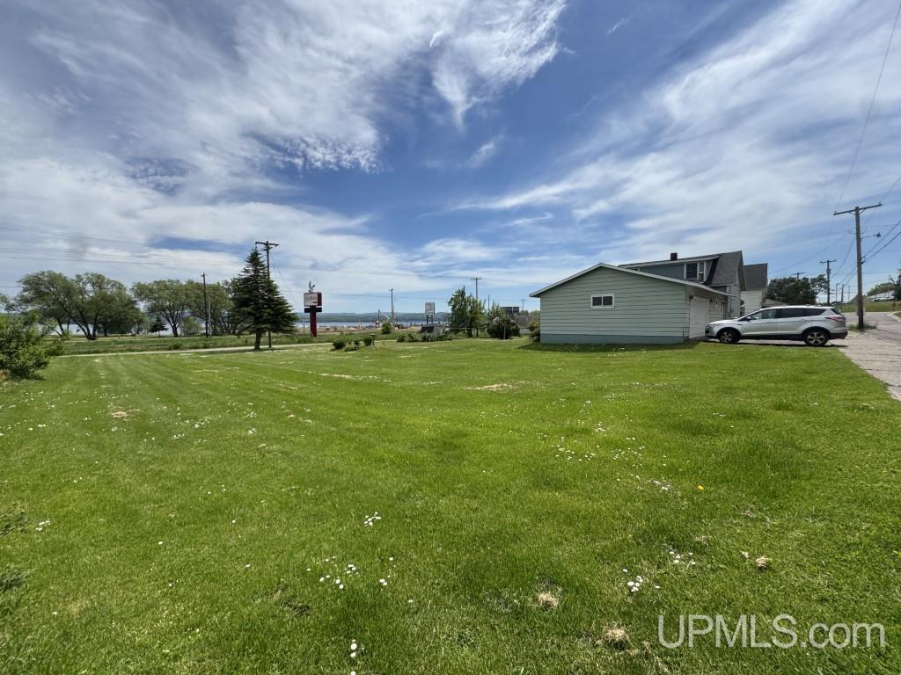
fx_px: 364
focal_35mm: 14
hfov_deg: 102.1
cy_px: 338
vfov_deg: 85.7
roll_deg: +0.4
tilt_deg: -3.0
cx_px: 450
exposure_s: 1/3247
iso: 50
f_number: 2.2
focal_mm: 2.22
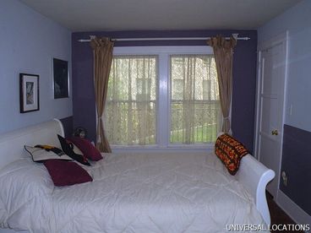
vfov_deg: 51.4
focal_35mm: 27
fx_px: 243
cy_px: 116
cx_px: 156
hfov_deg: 65.3
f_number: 6.3
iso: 200
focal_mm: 4.7
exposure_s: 1/125
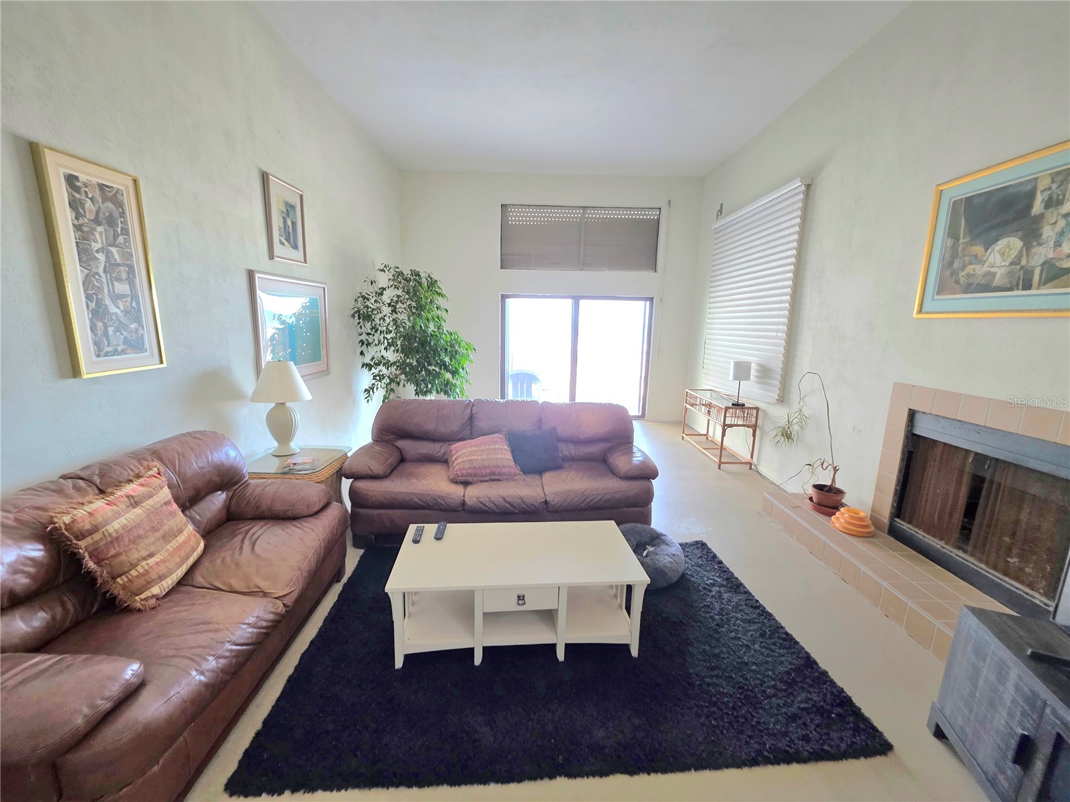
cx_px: 535
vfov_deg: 89.9
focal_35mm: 13
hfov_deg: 106.2
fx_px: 402
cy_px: 401
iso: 160
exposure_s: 1/60.2
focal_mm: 2.2
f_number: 1.9
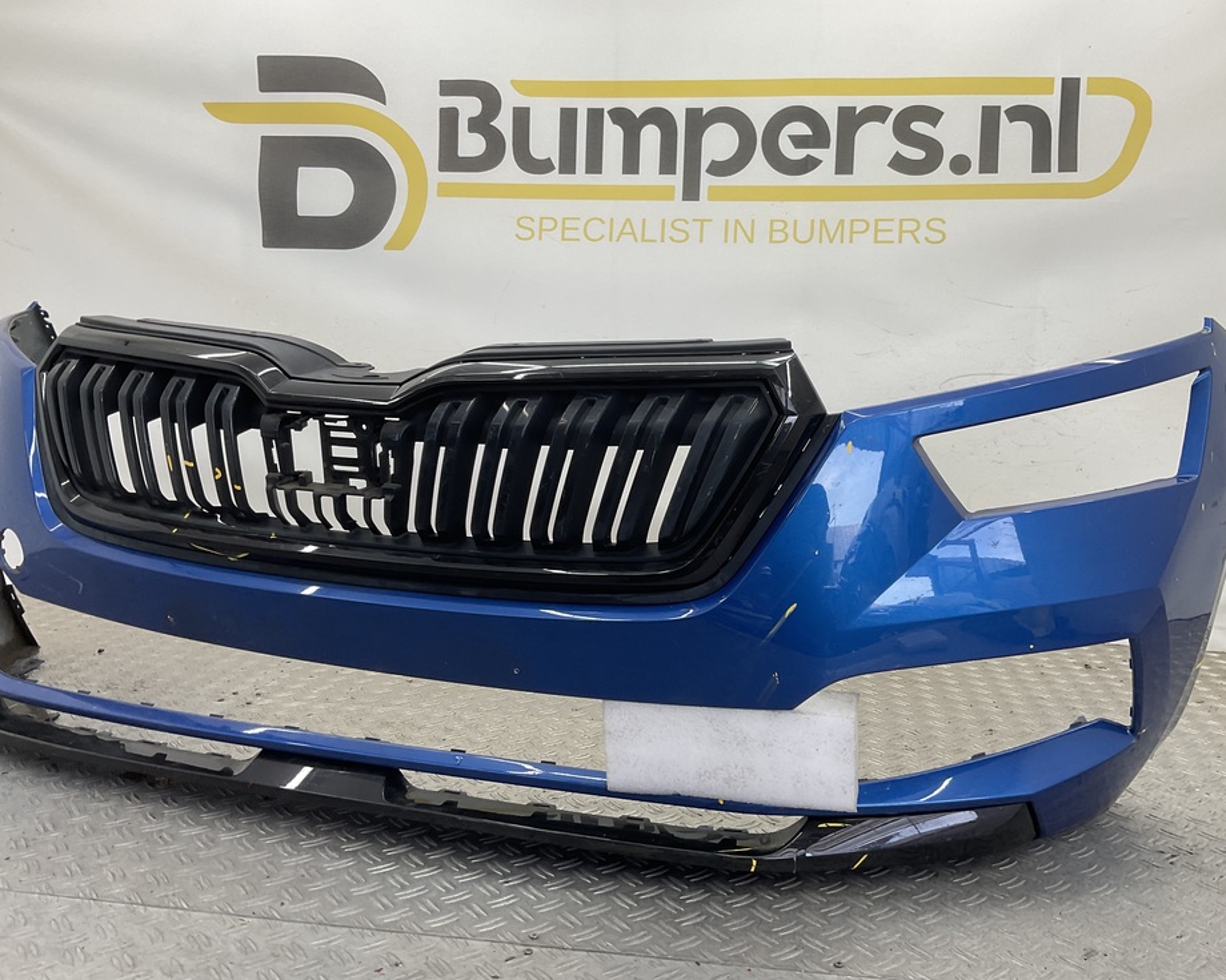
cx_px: 660
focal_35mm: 31
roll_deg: -3.6
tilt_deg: -8.5
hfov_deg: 57.1
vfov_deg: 47.1
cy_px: 493
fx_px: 1125
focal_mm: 3
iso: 25
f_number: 1.8
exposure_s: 1/120
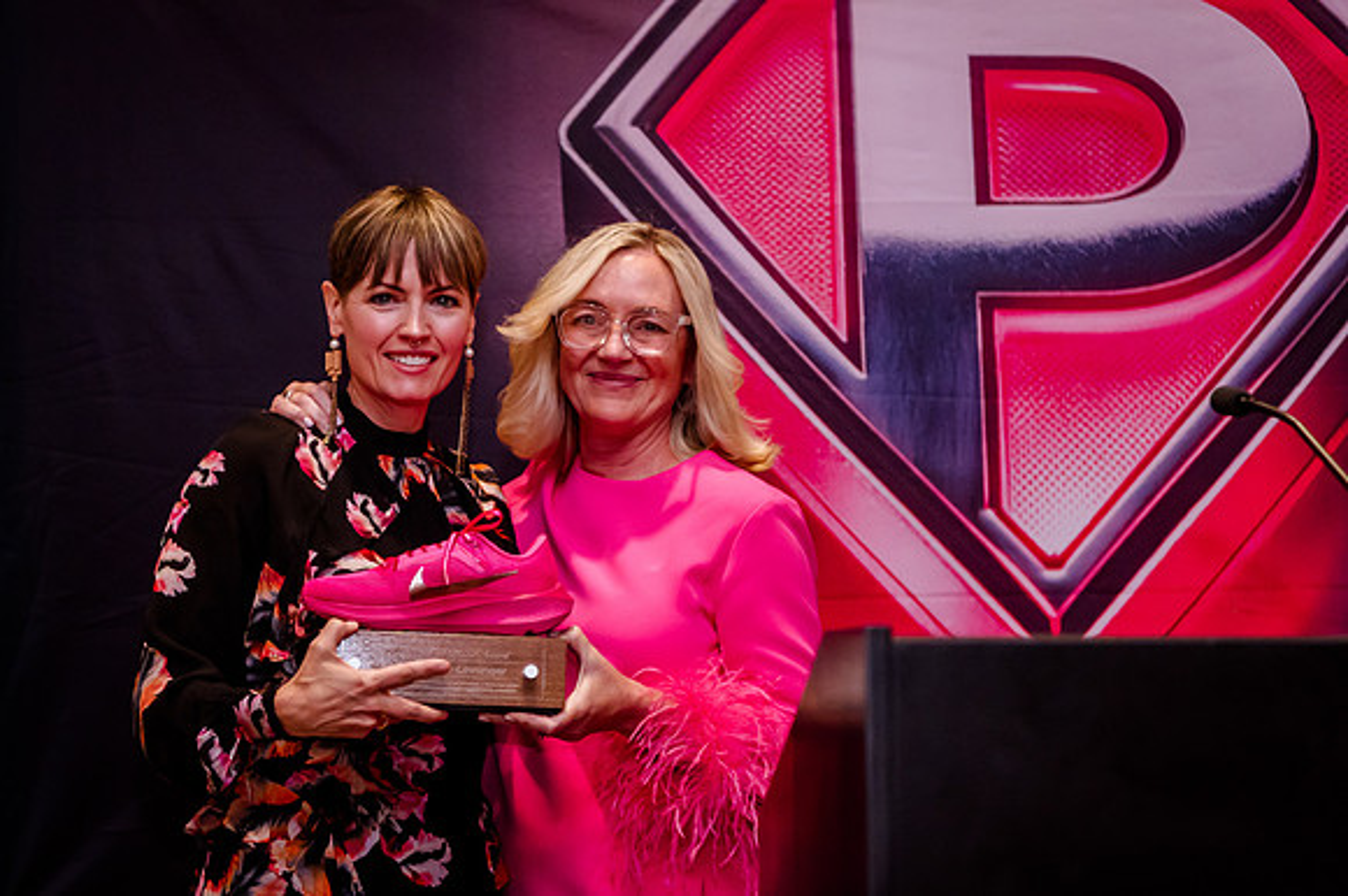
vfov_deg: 18.3
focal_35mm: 74
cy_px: 482
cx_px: 520
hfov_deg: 27.1
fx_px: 2785
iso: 2500
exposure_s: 1/400
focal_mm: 52
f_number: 2.8
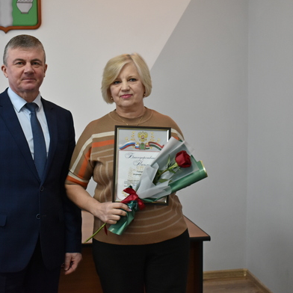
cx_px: 116
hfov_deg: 30.1
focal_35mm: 57
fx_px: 543
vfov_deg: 30.2
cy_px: 146
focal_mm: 29
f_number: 4.2
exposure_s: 1/125
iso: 1250
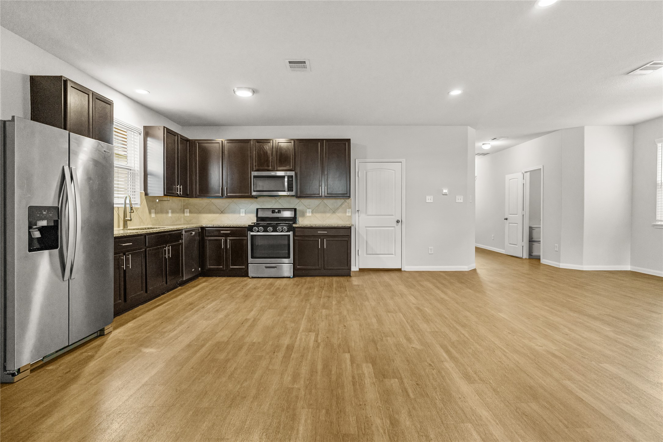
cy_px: 221
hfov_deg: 96.7
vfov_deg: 73.7
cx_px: 332
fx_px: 295
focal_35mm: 16
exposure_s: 1/160
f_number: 5
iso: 800
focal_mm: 16
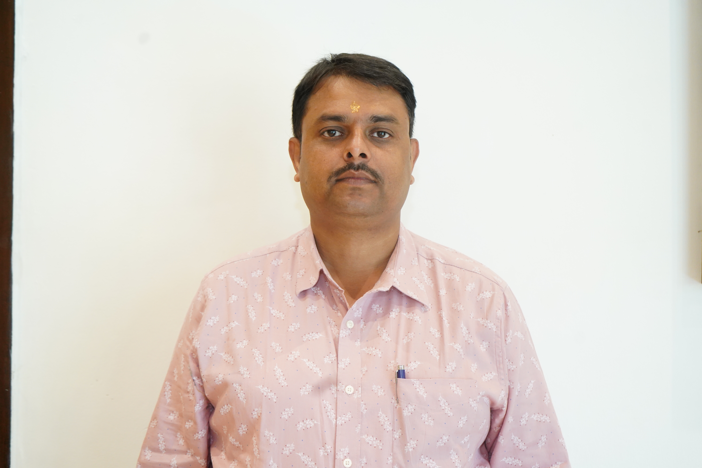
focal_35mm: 45
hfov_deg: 43.6
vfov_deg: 29.9
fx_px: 877
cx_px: 351
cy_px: 234
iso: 3200
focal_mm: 45
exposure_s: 1/100
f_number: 4.5
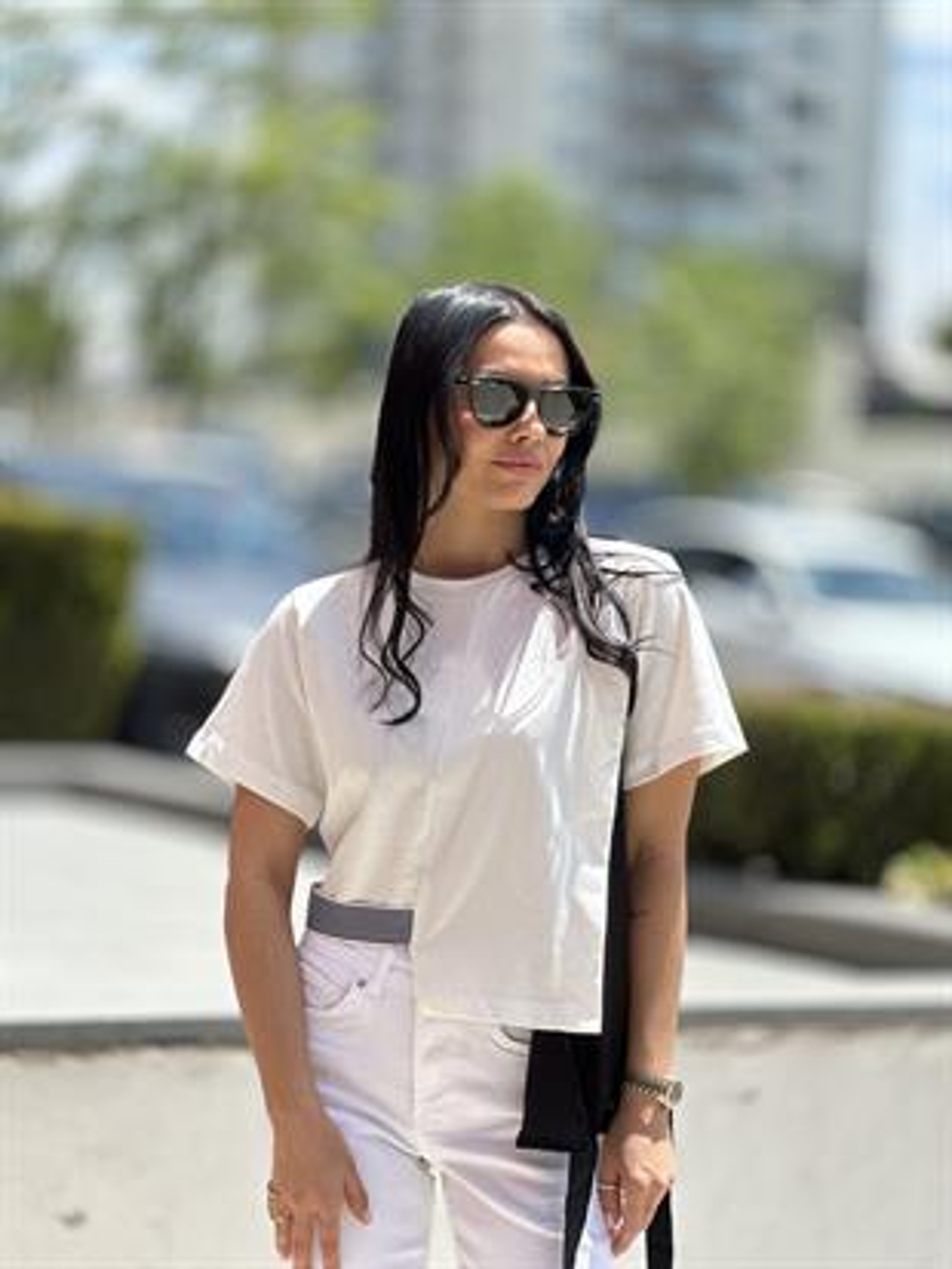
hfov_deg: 19.1
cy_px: 634
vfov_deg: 25.3
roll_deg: -3.2
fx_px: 2822
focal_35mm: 77
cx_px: 476
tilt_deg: -0.4
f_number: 2.8
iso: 32
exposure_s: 1/481
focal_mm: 9
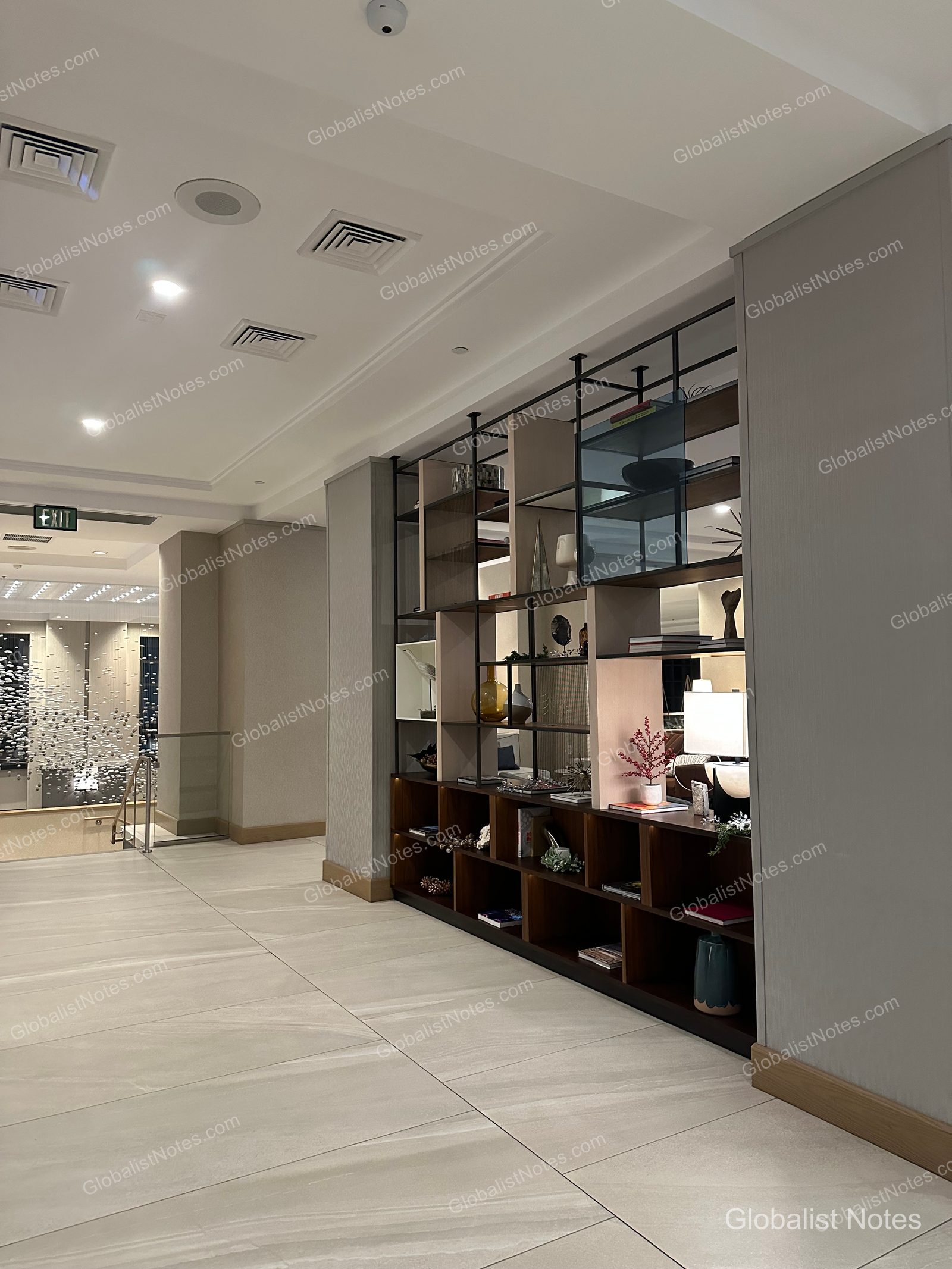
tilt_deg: +3.4
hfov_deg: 56.8
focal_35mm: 24
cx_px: 476
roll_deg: -0.1
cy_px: 634
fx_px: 880
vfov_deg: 71.6
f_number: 1.78
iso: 500
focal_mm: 6.86
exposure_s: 1/60
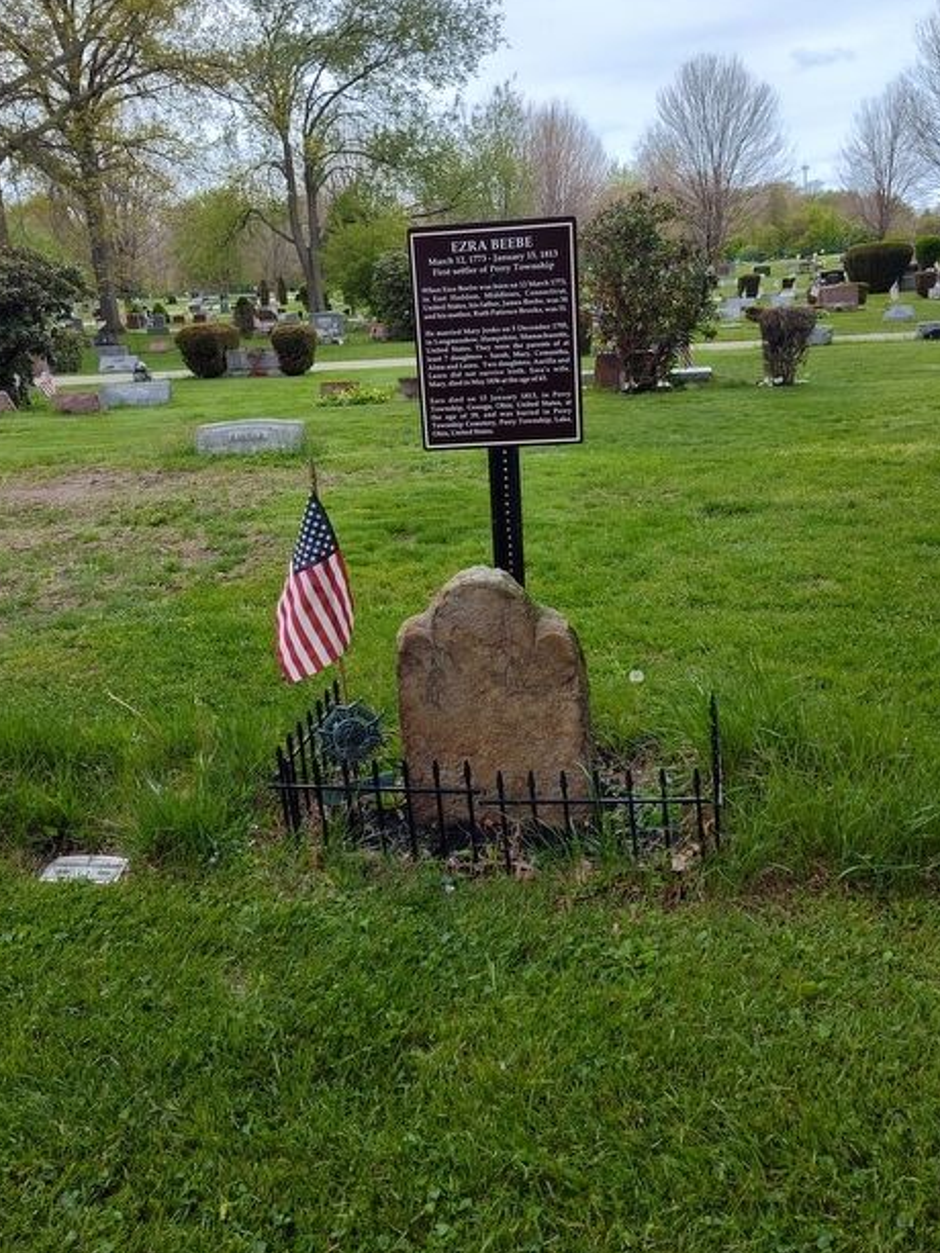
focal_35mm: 30
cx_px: 450
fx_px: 1086
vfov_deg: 59.9
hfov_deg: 46.8
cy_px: 574
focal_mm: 5.56
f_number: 1.8
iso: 100
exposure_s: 1/699
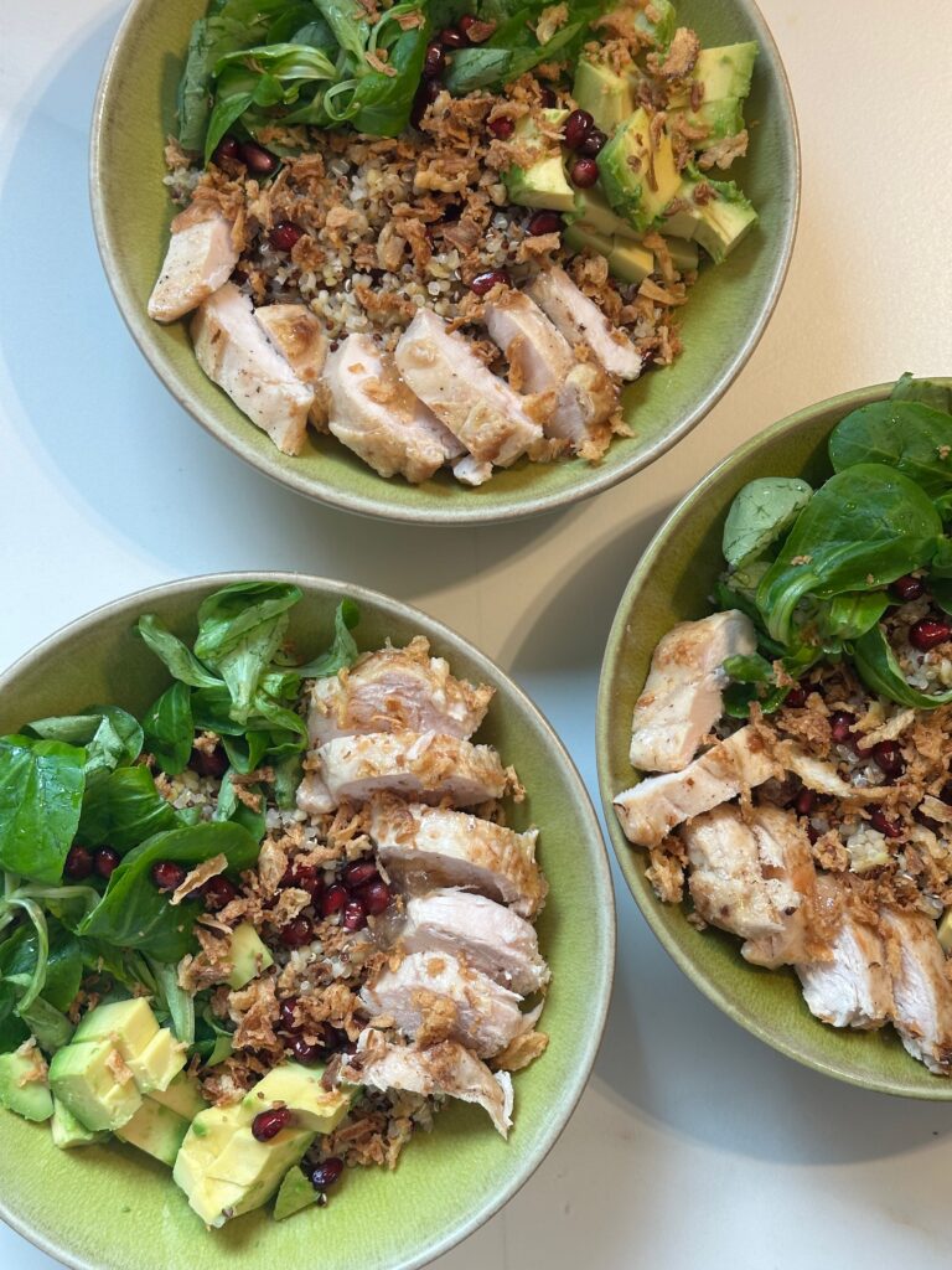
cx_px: 476
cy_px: 635
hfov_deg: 30.3
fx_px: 1760
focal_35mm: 48
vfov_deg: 39.7
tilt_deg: -85.1
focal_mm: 6.86
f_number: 1.78
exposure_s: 1/100
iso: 64
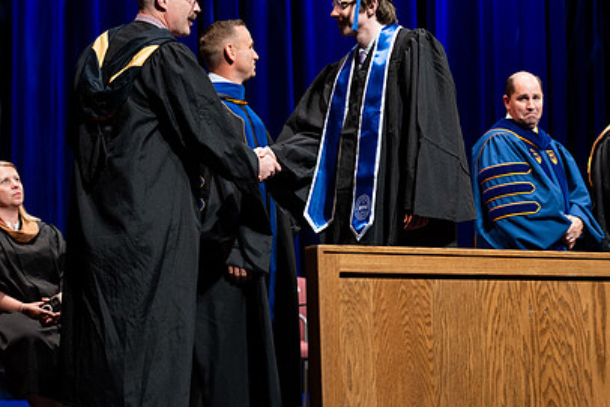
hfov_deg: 20.4
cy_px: 204
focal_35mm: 100
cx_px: 255
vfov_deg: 13.7
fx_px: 1695
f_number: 2.8
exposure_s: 1/250
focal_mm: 70
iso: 640
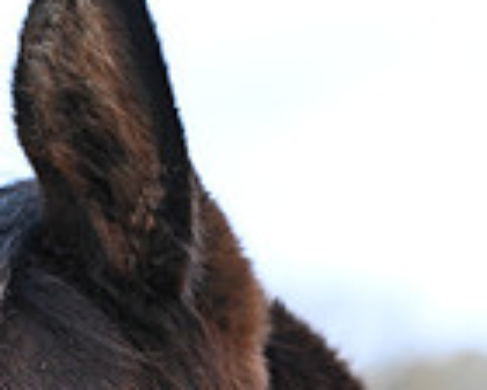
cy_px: 912
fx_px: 6731
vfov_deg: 3.3
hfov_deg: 4.1
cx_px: -85
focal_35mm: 467
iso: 4000
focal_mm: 120
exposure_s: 1/1000
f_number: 5.6
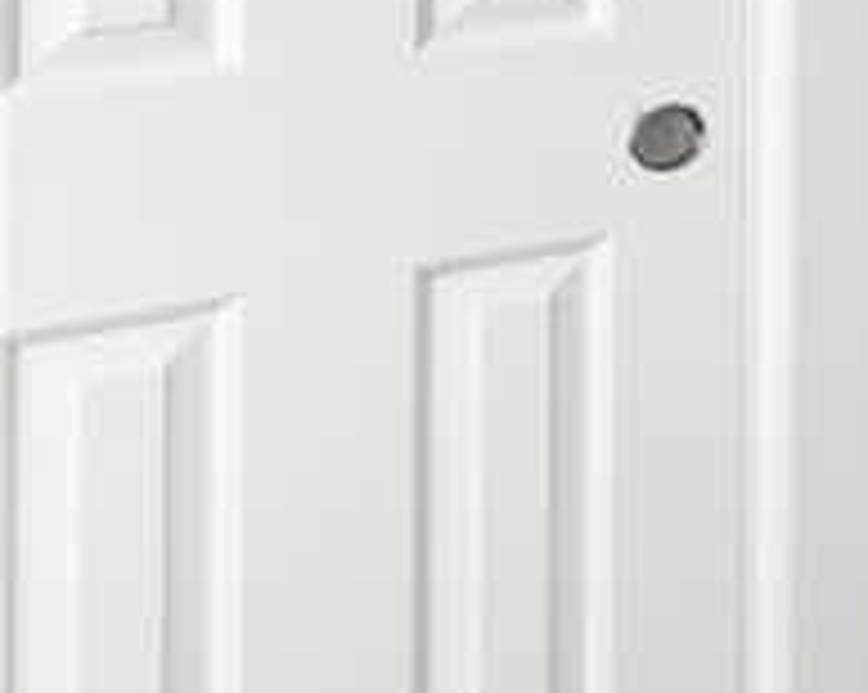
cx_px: 2438
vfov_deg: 15.8
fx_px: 2310
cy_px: -310
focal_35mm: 90
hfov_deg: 12.3
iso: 320
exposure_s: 1/50
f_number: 8
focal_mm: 17
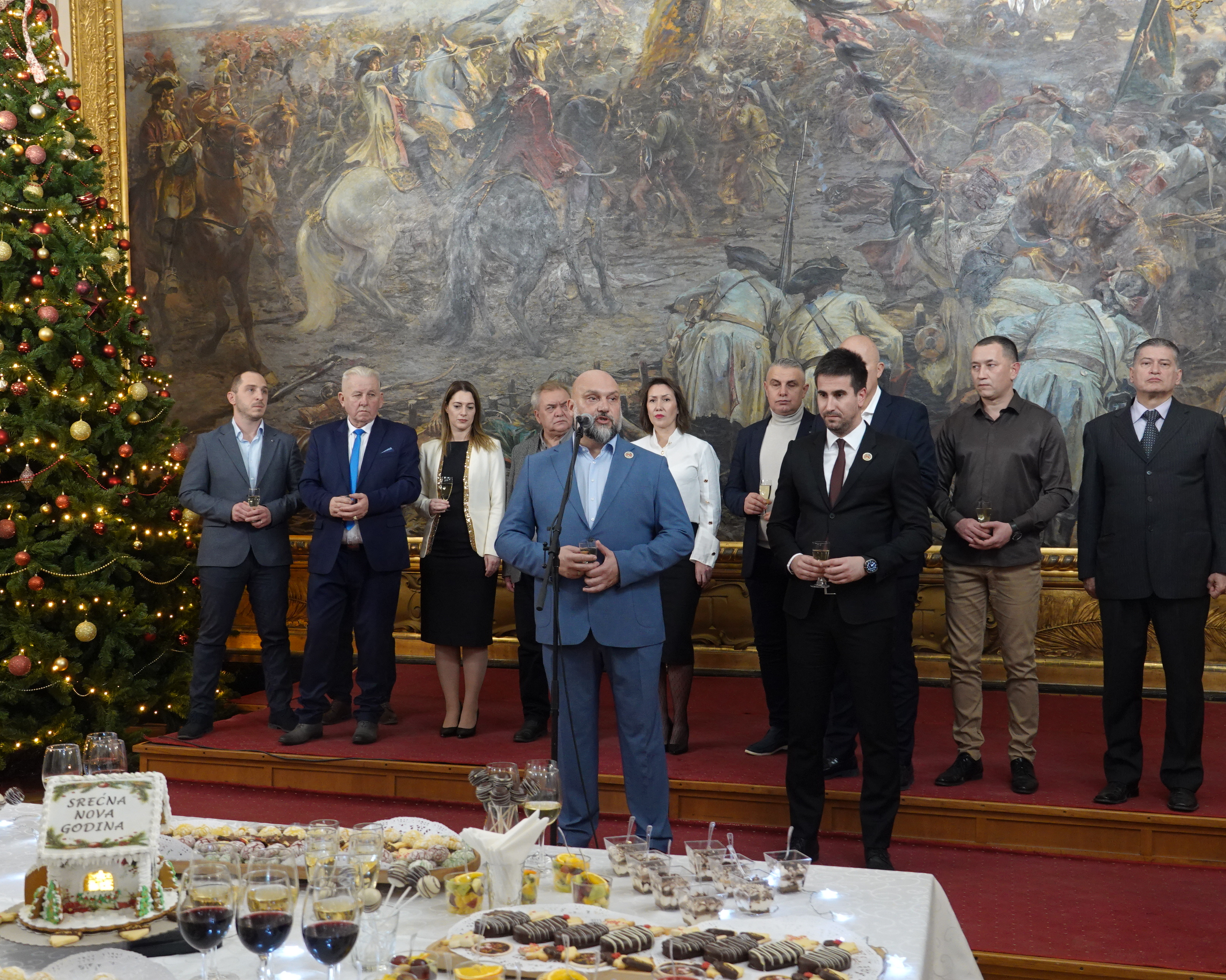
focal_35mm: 35
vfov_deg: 42.2
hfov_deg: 51.5
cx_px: 627
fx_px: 1270
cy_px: 489
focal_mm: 11.51
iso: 800
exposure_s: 1/30
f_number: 2.8
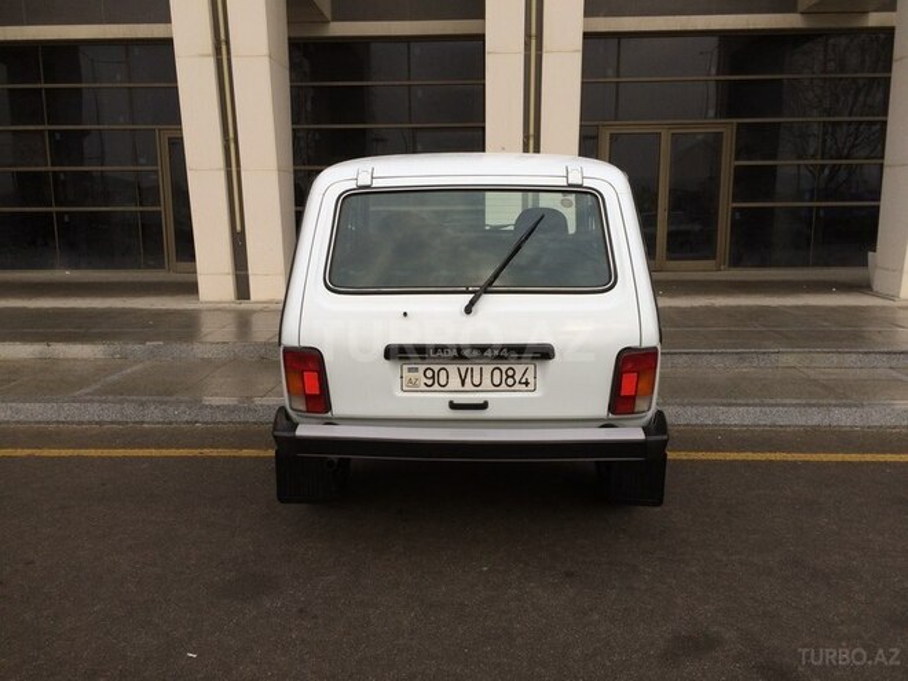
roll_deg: -1.9
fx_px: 761
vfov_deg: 48.2
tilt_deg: -11.0
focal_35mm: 29
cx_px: 454
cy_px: 340
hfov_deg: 61.7
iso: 32
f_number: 2.2
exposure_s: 1/331
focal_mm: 4.15
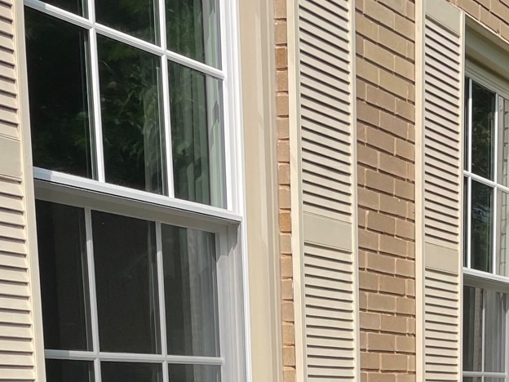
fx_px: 1235
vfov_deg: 15.8
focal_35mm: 84
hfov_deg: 22.3
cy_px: 610
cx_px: 529
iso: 32
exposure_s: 1/2681
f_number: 1.6
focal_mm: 4.2
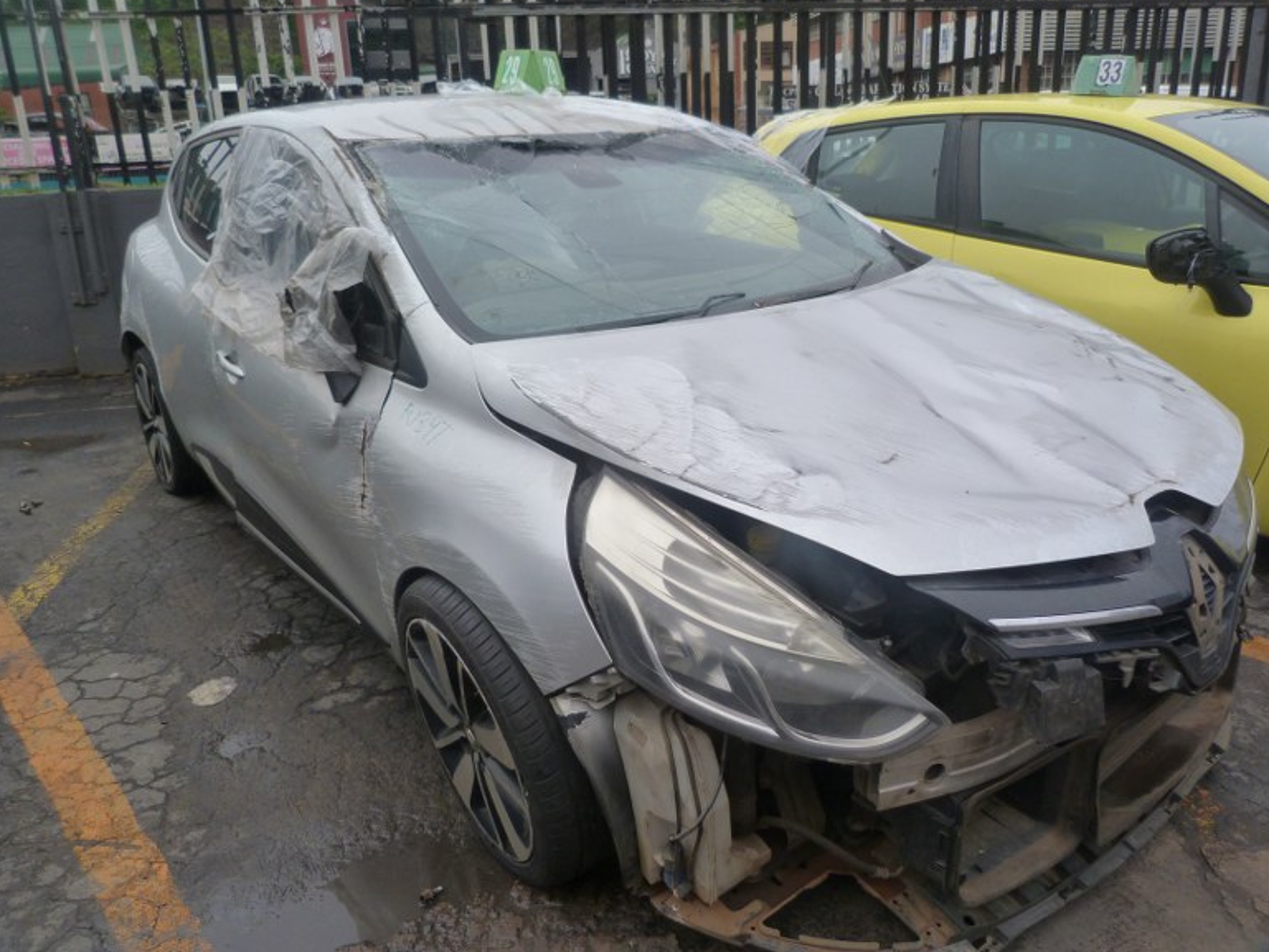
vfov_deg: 53.1
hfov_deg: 67.3
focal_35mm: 26
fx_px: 953
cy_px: 470
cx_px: 652
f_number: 2.8
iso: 125
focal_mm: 4.5
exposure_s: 1/100
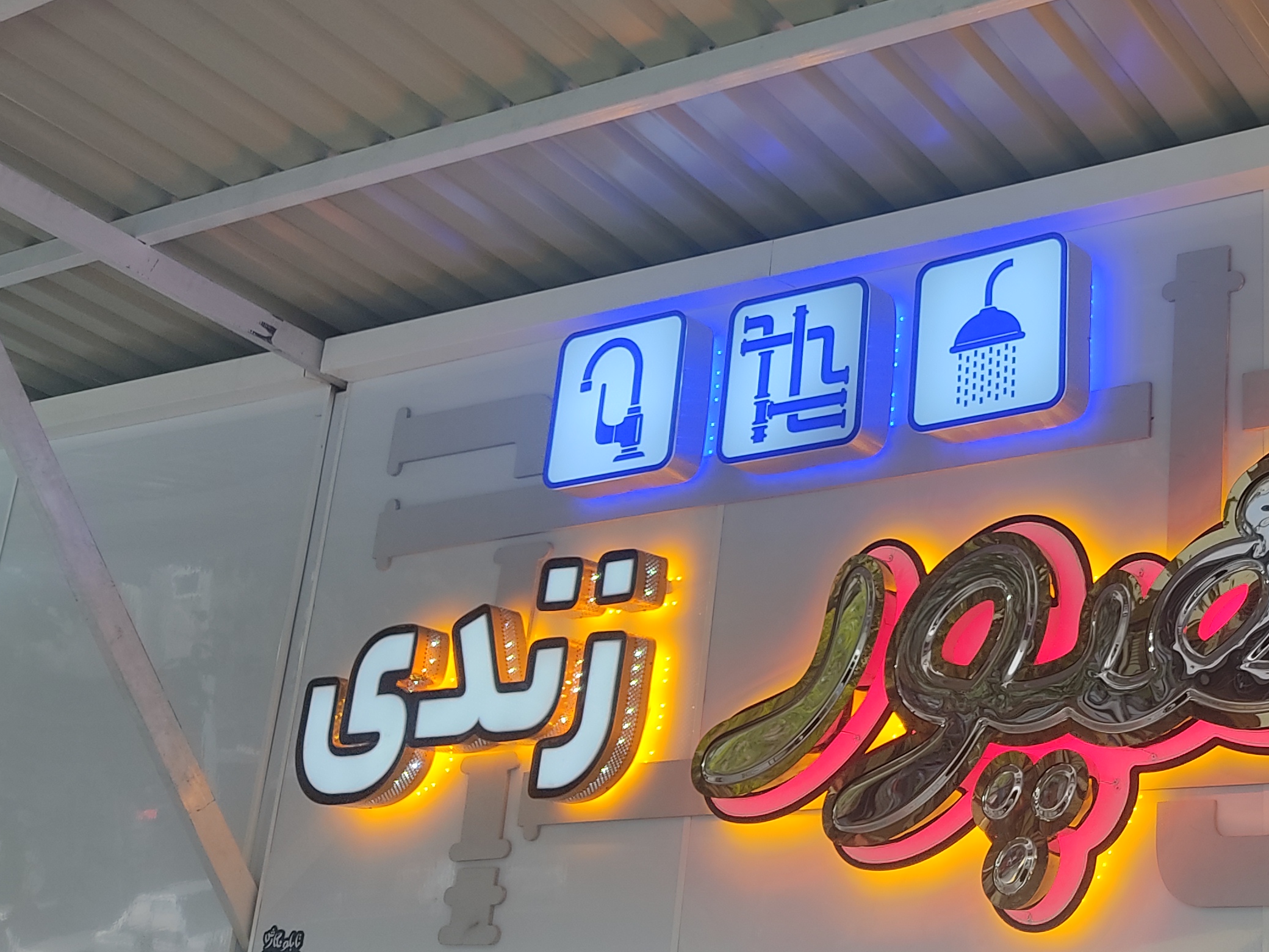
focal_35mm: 50
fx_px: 1833
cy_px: 369
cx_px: 1143
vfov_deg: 29.0
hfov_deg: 35.9
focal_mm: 4.74
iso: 100
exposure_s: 1/183
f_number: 1.79
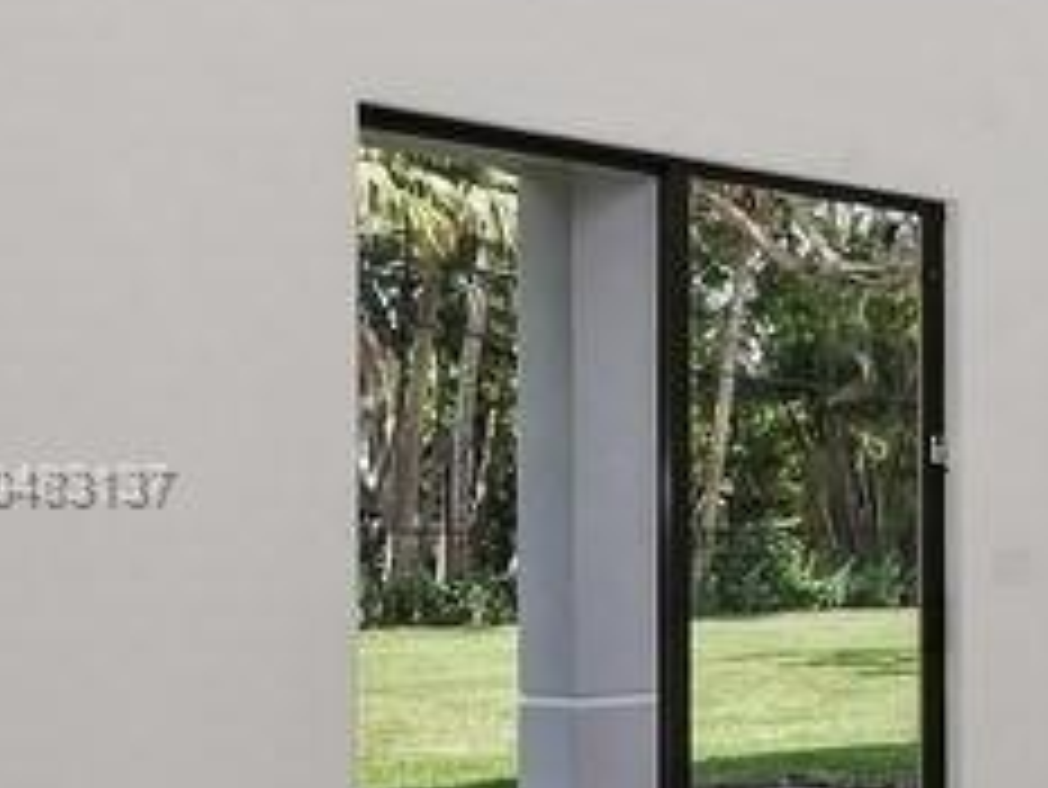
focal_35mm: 63
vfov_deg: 23.3
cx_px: 1795
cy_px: 486
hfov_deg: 21.9
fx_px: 1908
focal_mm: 17
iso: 200
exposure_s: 1/80
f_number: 8
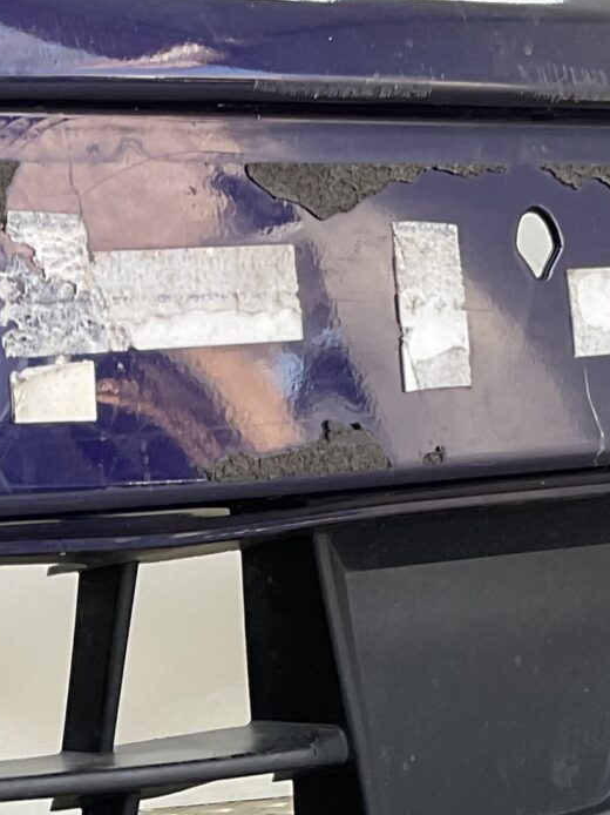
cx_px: 75
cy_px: 890
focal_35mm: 107
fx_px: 2516
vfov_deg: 17.8
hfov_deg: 13.7
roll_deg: +1.6
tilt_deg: -10.0
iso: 40
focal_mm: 3
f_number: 1.8
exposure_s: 1/120
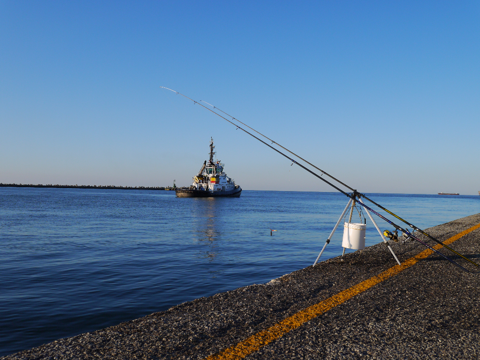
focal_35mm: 38
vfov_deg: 37.7
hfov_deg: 49.0
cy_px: 180
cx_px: 240
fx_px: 527
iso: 160
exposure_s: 1/500
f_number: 9
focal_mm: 19
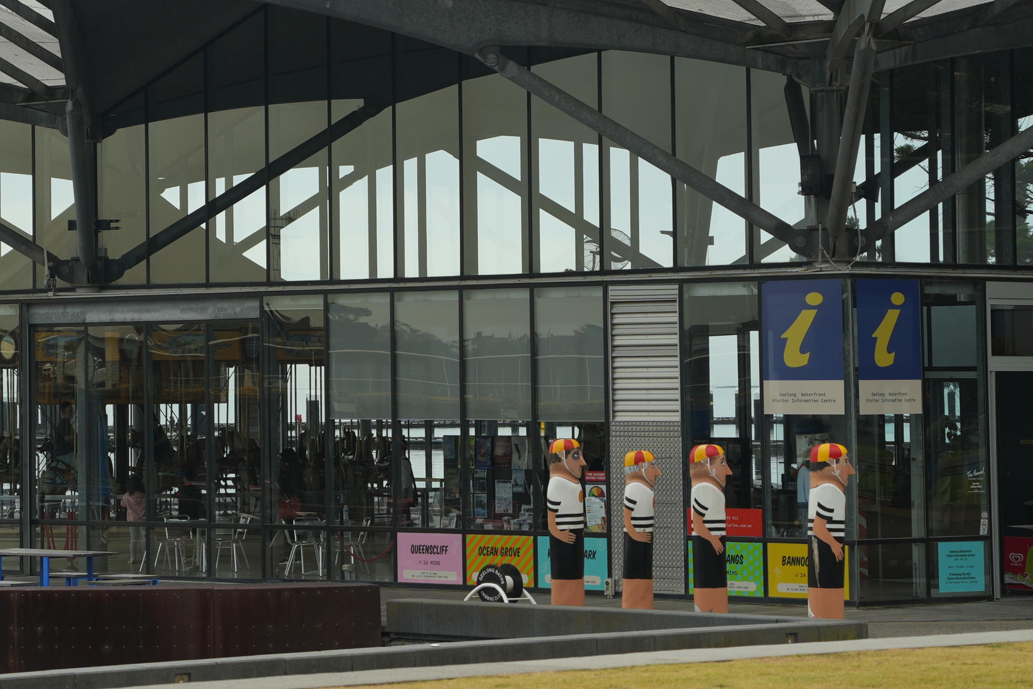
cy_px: 173
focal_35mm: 153
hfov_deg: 13.4
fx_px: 4390
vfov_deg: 9.0
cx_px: 295
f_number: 4.5
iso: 100
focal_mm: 65
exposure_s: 1/125
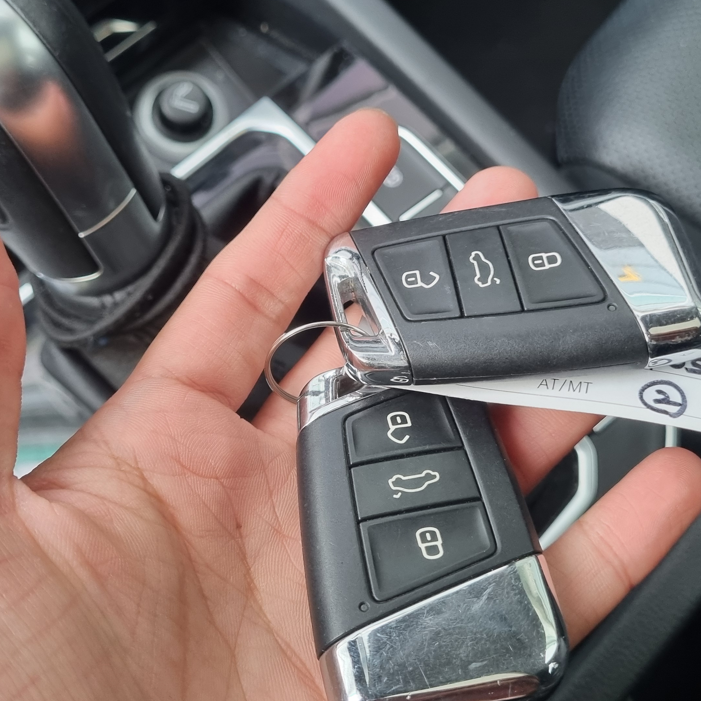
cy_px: 305
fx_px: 985
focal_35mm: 43
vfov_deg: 39.1
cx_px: 311
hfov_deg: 39.1
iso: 250
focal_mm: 5.4
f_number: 1.8
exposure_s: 1/120
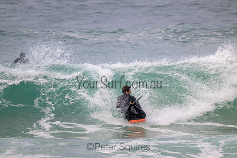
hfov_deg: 2.6
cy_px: 79
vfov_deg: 1.7
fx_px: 5268
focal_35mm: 800
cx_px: 118
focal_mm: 800
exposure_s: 1/2000
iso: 1100
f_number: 11
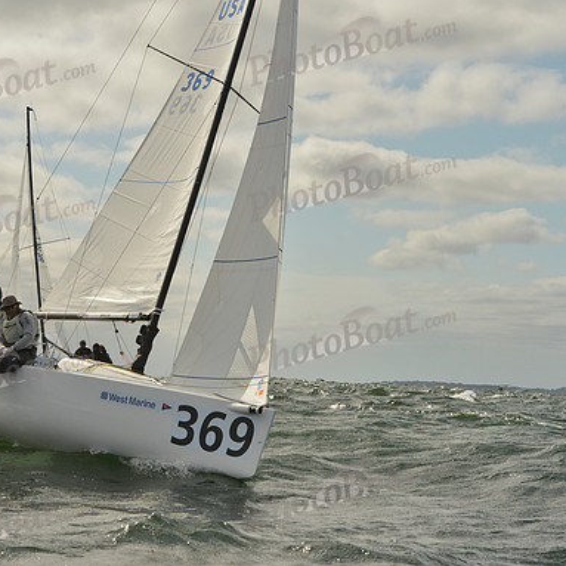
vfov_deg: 19.3
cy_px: 282
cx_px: 173
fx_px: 1665
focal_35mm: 90
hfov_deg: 19.2
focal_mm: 70
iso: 400
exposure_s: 1/2000
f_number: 9
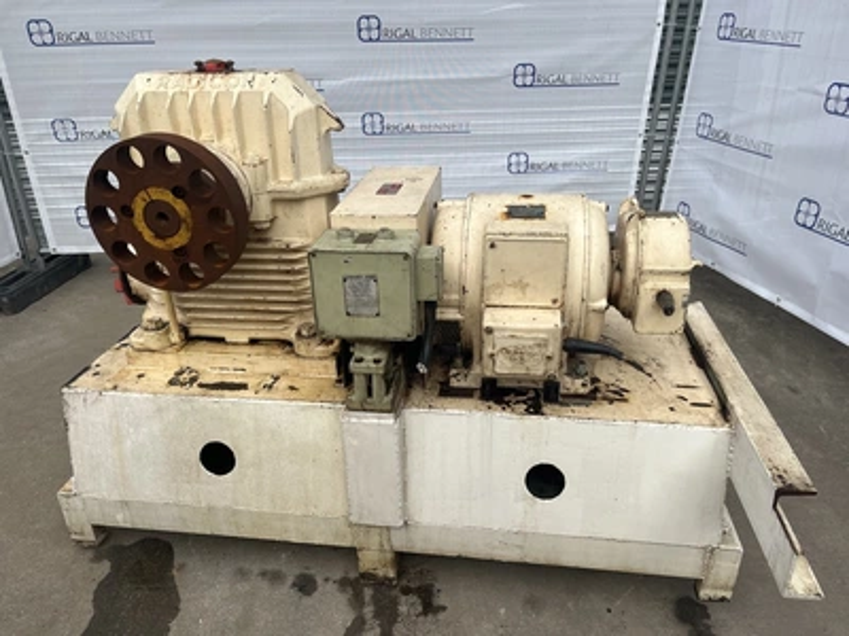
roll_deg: +1.4
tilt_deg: -23.4
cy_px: 318
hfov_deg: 67.3
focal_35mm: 26
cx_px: 424
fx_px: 638
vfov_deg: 53.1
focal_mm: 5.1
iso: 50
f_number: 1.6
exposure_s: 1/845
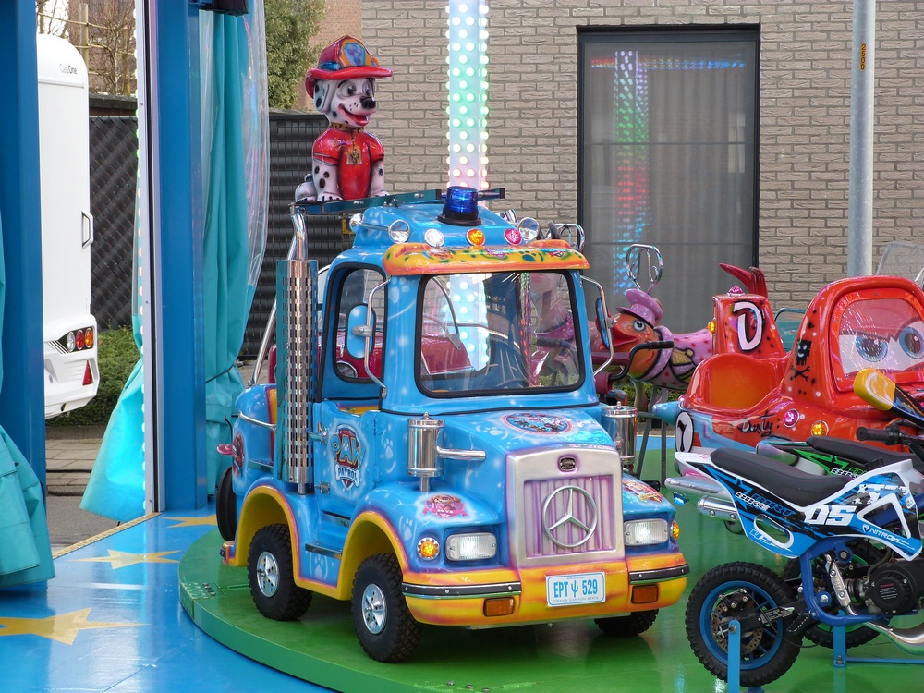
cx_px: 462
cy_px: 346
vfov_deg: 16.8
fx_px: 2349
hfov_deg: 22.3
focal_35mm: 88
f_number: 3.4
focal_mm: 15.8
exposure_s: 1/60
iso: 125
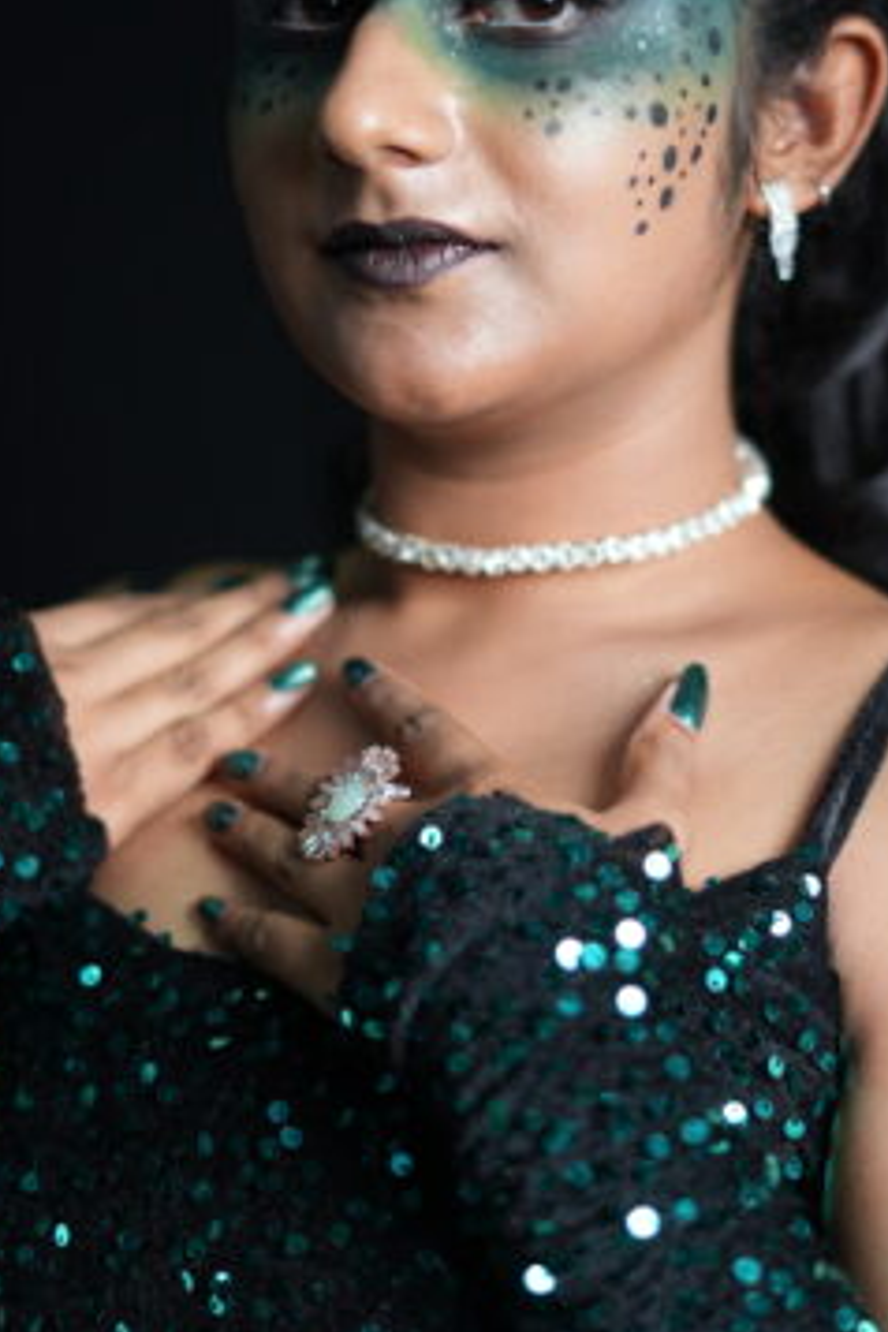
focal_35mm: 84
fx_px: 3108
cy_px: 578
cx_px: 571
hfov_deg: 16.2
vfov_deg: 24.2
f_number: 1.8
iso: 100
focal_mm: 50
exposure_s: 1/200
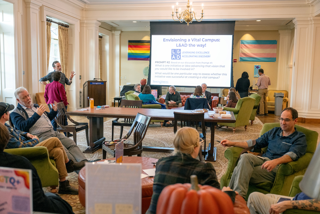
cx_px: 160
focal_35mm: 35
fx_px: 311
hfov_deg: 54.4
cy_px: 107
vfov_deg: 37.9
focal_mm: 35
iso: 2000
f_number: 3.5
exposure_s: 1/200
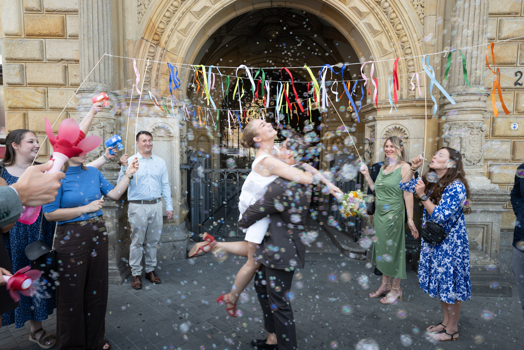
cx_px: 262
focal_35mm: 24
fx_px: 349
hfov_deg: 73.7
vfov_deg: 53.1
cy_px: 175
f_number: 6.3
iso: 125
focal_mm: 24
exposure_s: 1/60
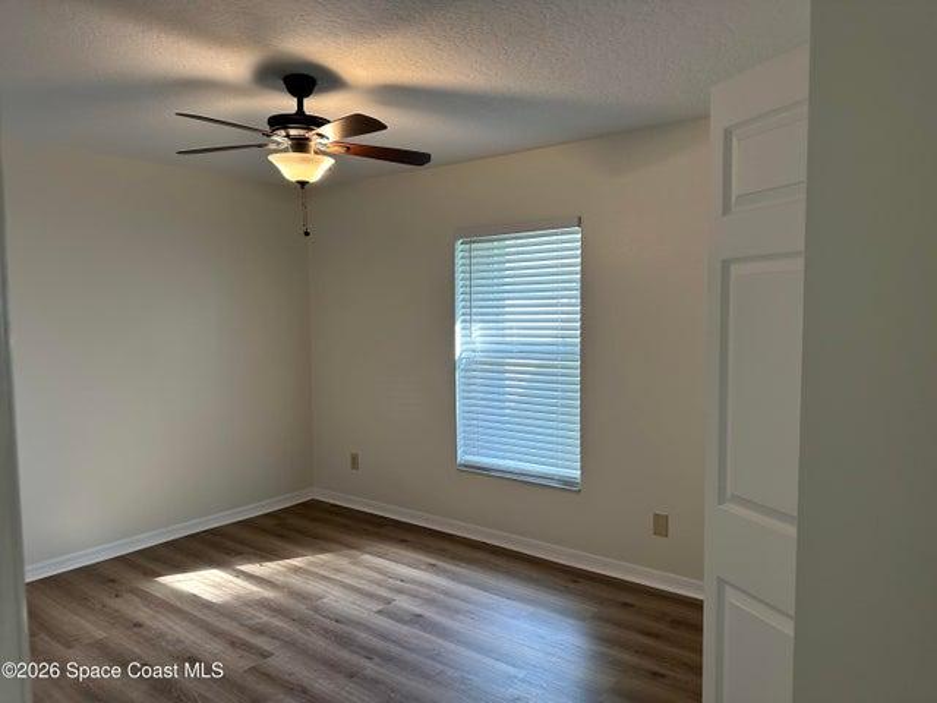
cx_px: 468
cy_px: 352
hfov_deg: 71.6
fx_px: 650
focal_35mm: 24
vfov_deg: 56.8
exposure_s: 1/120
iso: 160
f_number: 1.78
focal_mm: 6.86
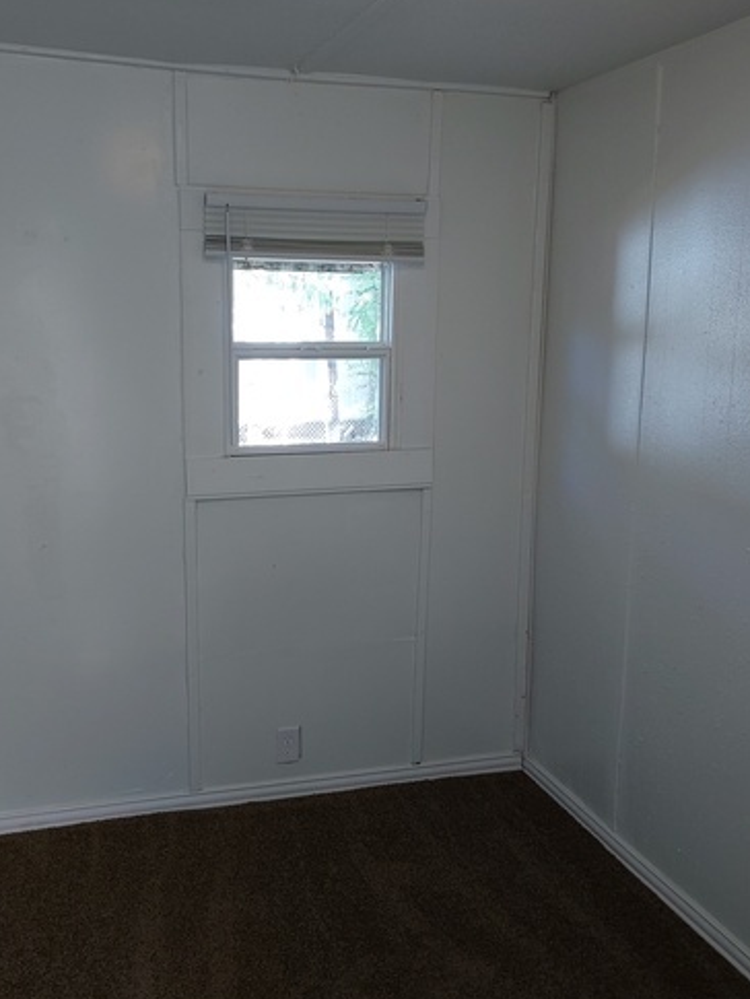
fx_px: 953
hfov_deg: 42.9
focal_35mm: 33
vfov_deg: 55.3
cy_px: 460
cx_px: 332
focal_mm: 4.6
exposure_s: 1/60
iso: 100
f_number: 1.8
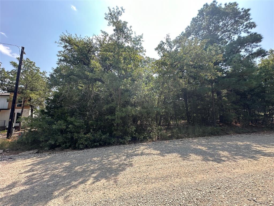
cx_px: 137
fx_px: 111
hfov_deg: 102.1
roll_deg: +1.5
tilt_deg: +9.4
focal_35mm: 14
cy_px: 103
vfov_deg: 85.7
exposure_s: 1/393
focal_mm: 2.22
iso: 40
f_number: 2.2
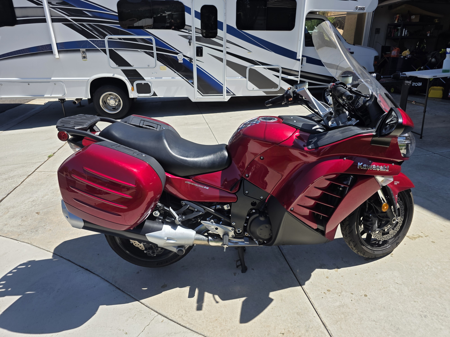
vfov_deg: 58.9
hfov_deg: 73.9
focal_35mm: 23
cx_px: 225
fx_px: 299
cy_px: 168
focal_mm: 6.3
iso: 80
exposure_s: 1/3717
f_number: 1.7
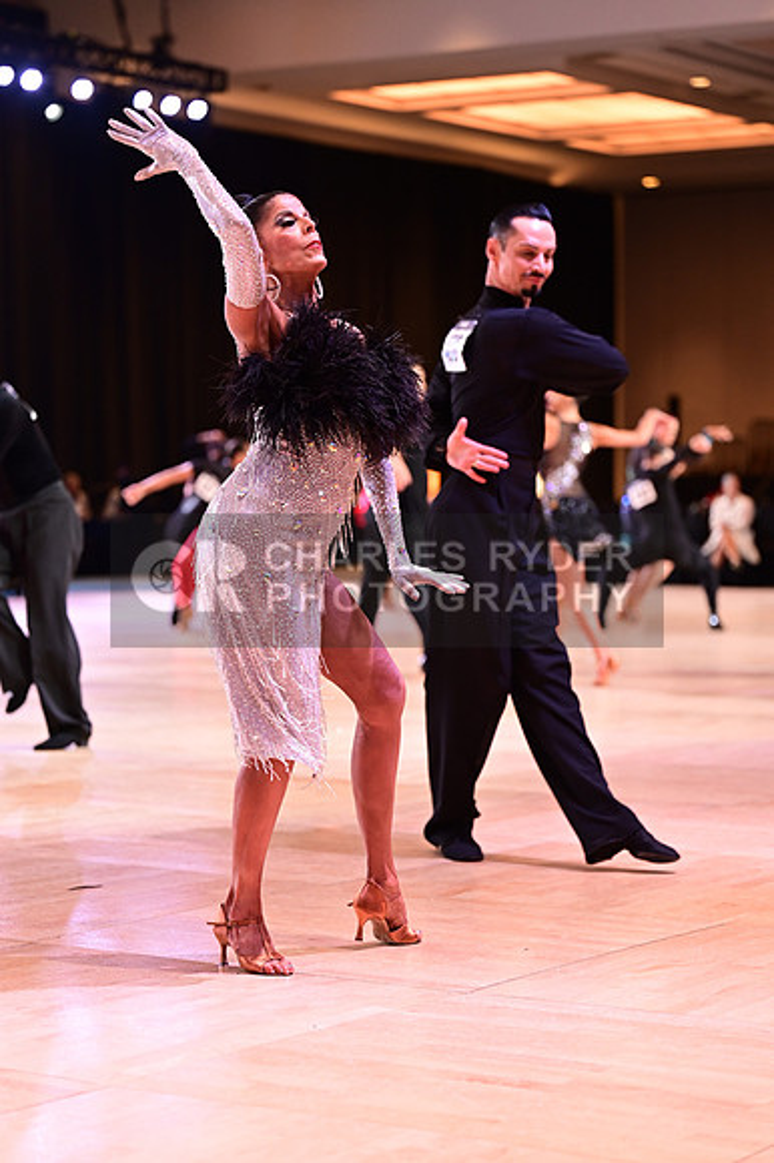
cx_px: 387
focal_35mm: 87
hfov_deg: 15.7
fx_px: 2809
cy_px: 582
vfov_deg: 23.4
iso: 1600
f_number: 2.8
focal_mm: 87
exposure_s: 1/250
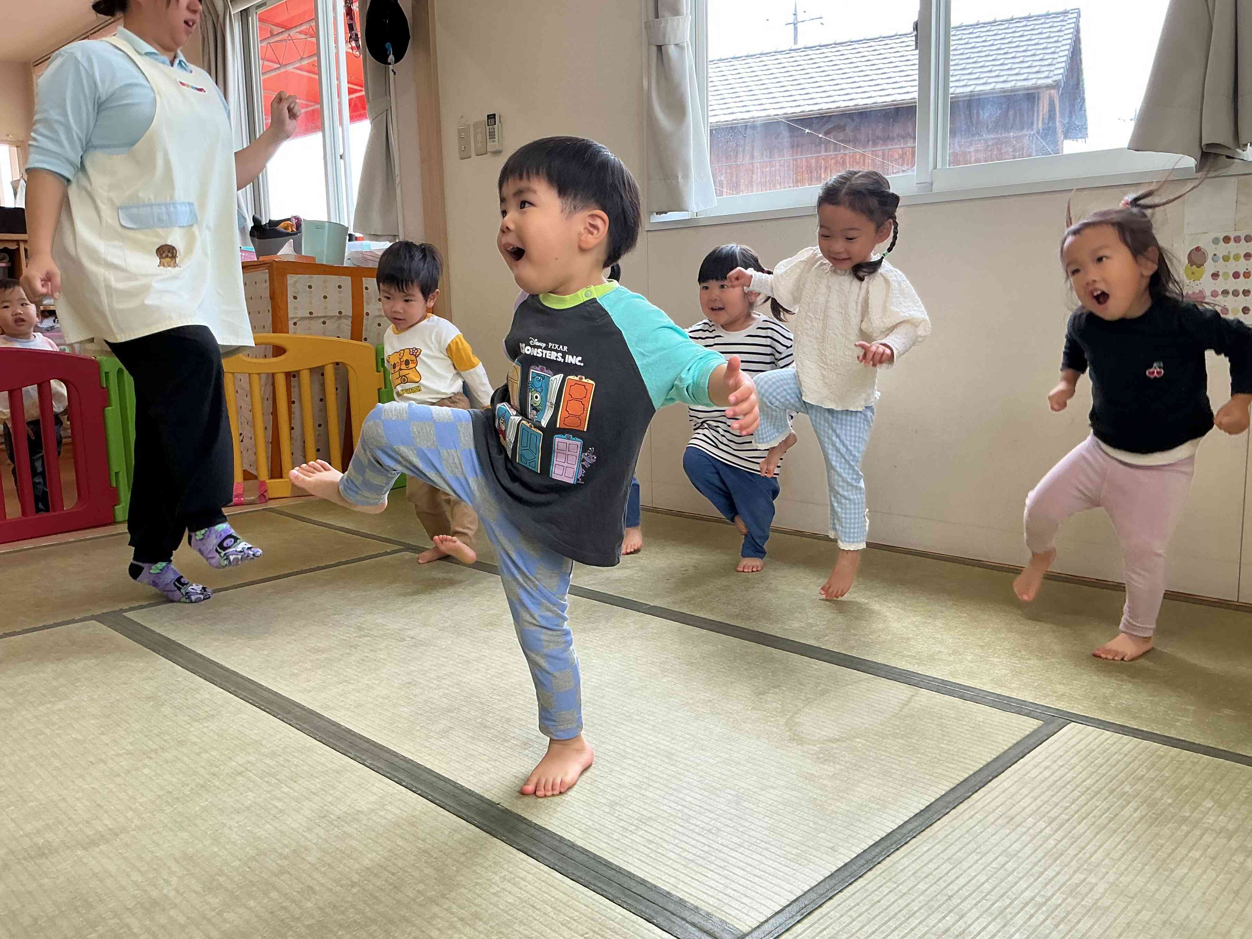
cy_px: 470
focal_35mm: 29
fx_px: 1049
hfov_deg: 61.7
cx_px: 626
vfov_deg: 48.2
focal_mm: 3
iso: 32
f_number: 1.8
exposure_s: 1/120
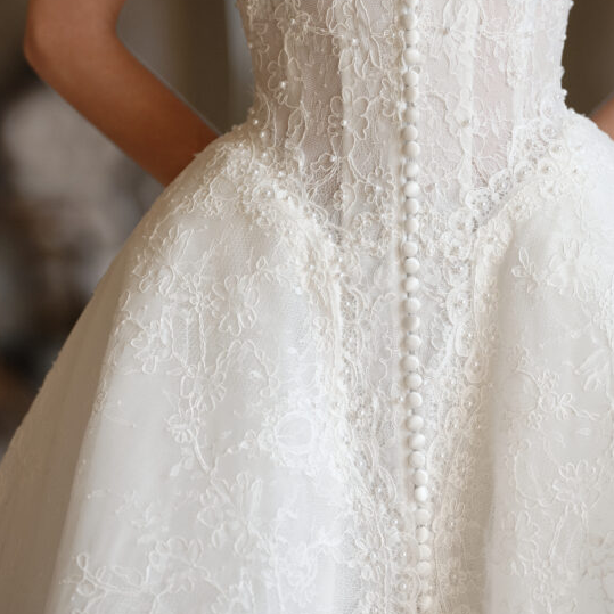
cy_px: 147
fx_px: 2930
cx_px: 379
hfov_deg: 12.0
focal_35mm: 146
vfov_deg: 11.9
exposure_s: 1/125
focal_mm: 110
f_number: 2.5
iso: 640
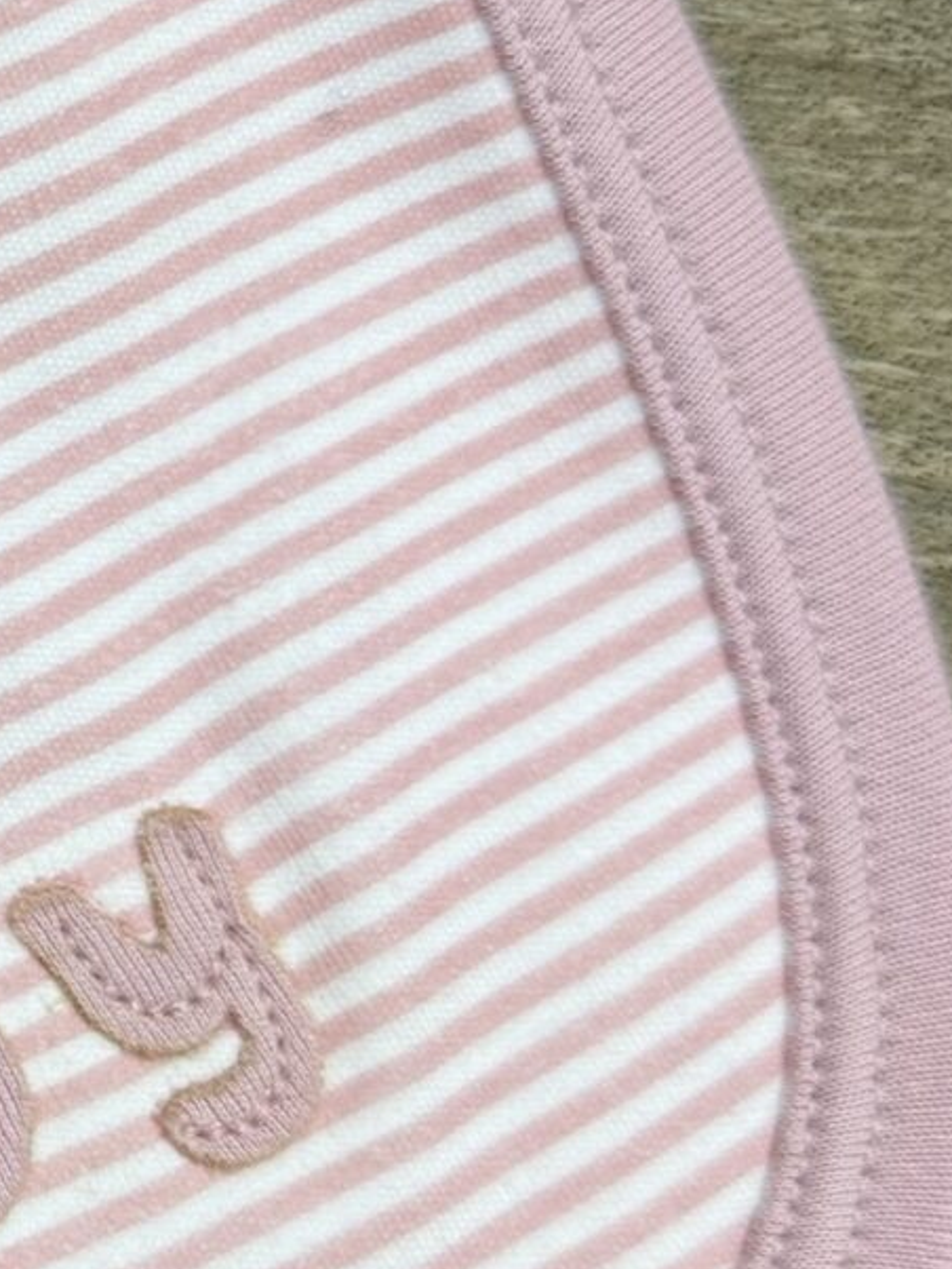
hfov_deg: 13.1
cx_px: -769
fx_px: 3738
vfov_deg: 19.3
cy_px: 611
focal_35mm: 102
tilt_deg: -81.8
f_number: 1.78
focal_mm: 6.76
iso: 80
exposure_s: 1/100
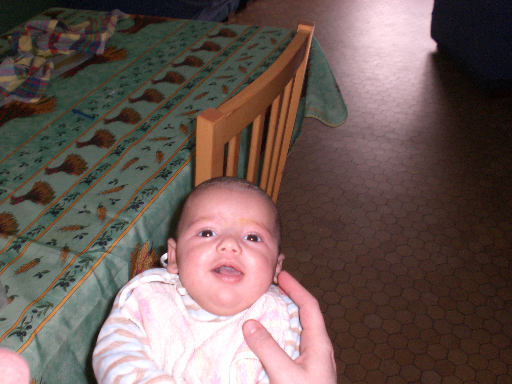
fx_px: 562
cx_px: 256
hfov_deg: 49.0
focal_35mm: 38
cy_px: 192
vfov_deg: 37.7
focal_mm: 6.3
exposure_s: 1/60
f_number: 3.1
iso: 200
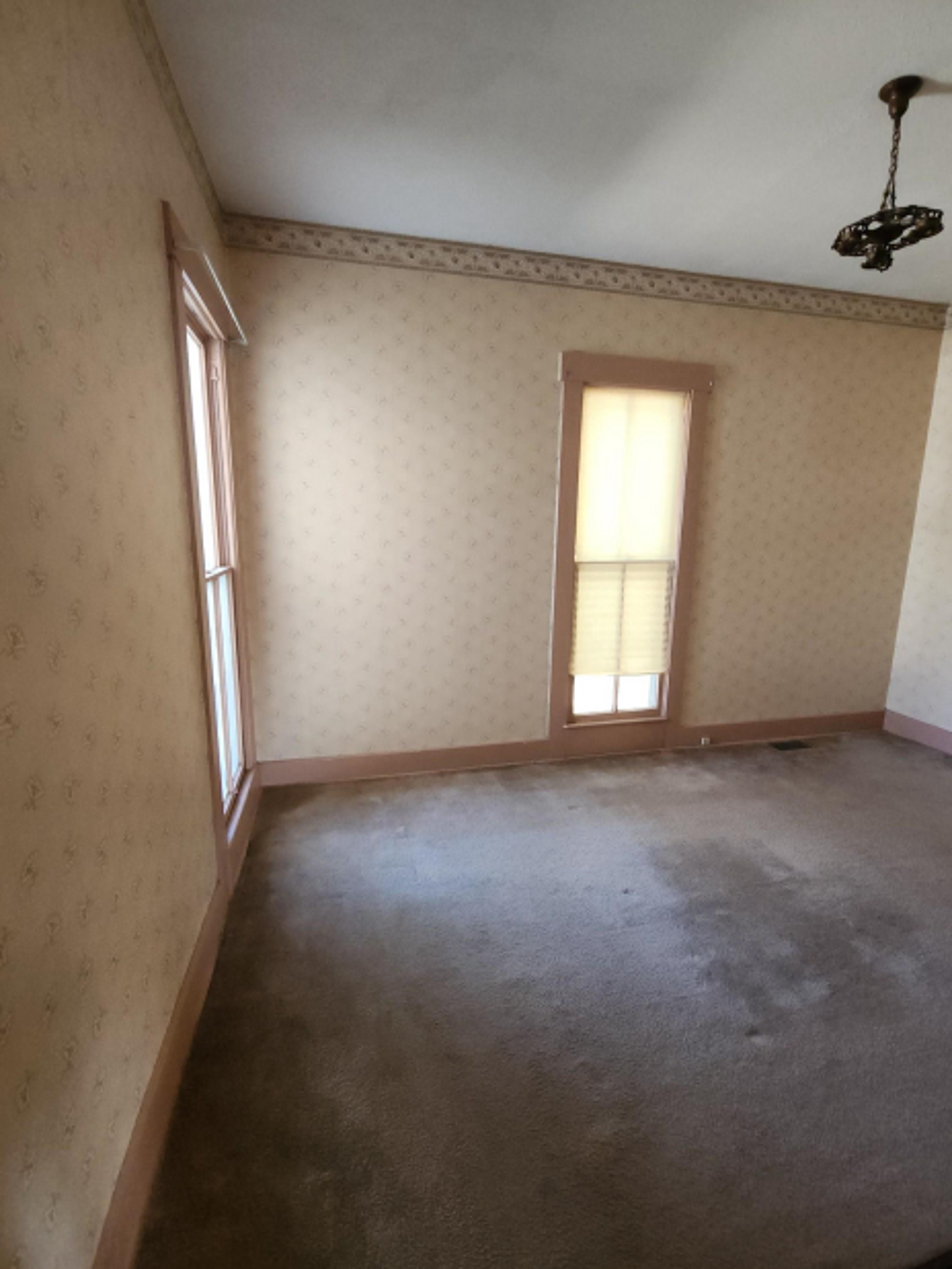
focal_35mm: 14
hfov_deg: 85.7
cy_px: 630
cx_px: 470
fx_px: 514
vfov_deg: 102.1
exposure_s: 1/40
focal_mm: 2.2
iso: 320
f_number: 2.2
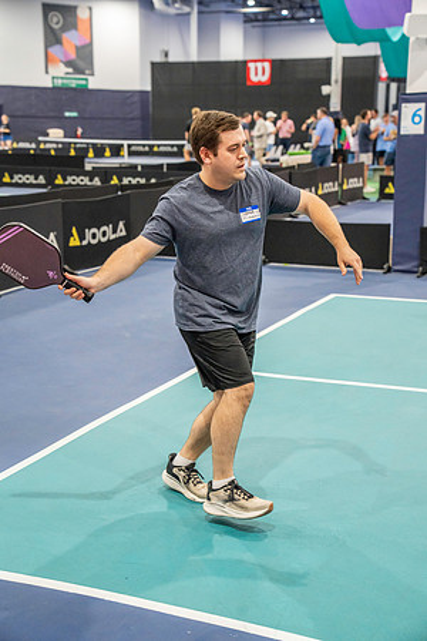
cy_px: 320
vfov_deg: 34.5
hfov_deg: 23.4
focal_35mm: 58
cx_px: 214
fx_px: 1032
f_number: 4
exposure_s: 1/400
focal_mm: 58
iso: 5000
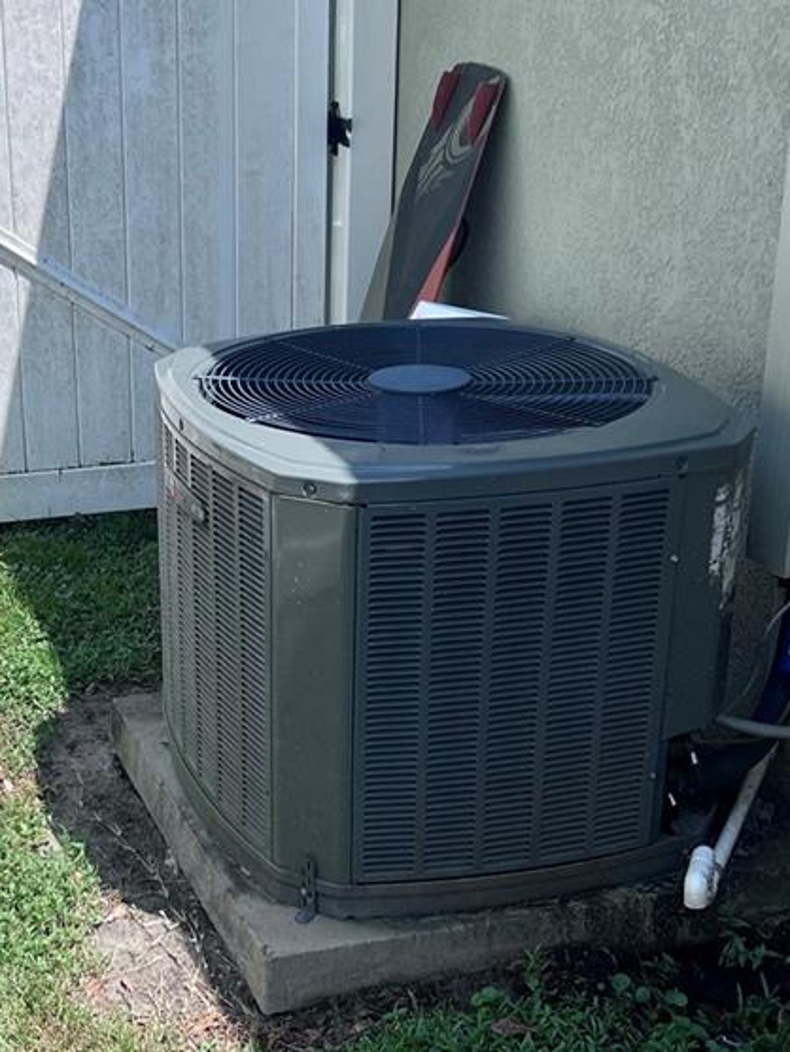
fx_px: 1703
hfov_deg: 25.7
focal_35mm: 56
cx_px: 163
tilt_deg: -22.7
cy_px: 604
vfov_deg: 34.3
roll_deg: +3.0
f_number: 1.5
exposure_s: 1/3460
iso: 50
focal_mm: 5.7
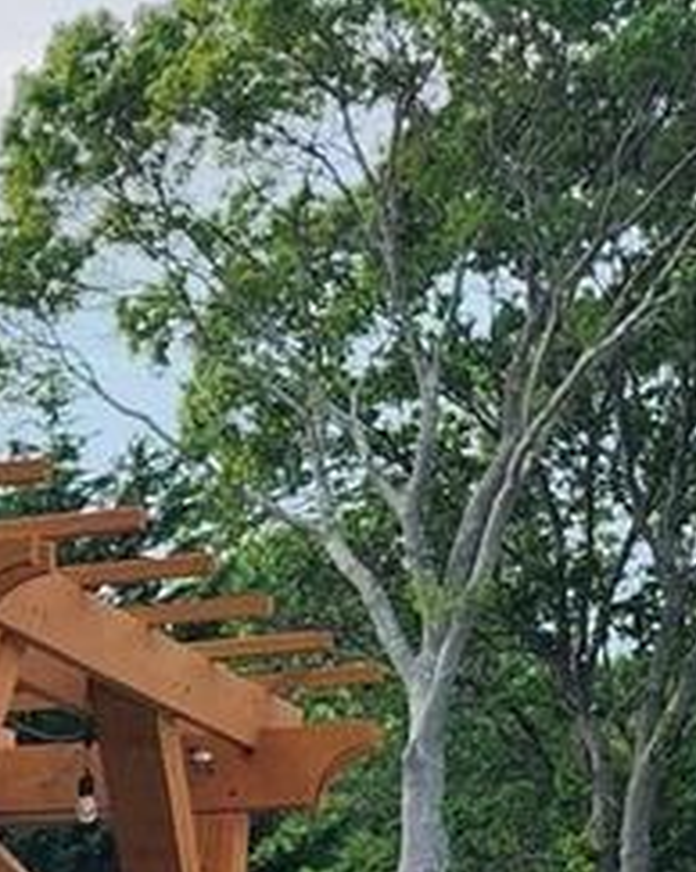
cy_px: 1830
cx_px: -786
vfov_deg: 11.9
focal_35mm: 142
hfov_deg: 9.9
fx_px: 3661
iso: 25
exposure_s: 1/611
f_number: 1.8
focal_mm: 5.54
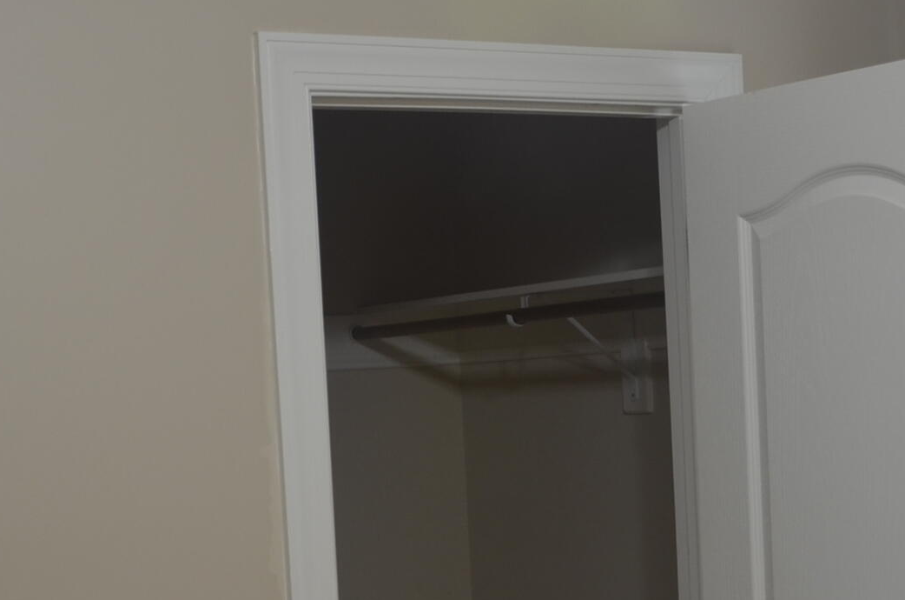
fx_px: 1957
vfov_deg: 17.2
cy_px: 527
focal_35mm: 78
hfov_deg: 26.0
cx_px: 447
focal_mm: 22
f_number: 3.8
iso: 320
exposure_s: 1/40
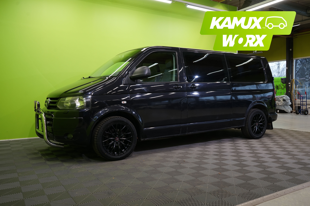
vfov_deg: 45.0
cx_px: 155
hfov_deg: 63.7
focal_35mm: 29
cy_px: 103
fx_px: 250
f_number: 6.3
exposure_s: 1/30
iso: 640
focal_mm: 29
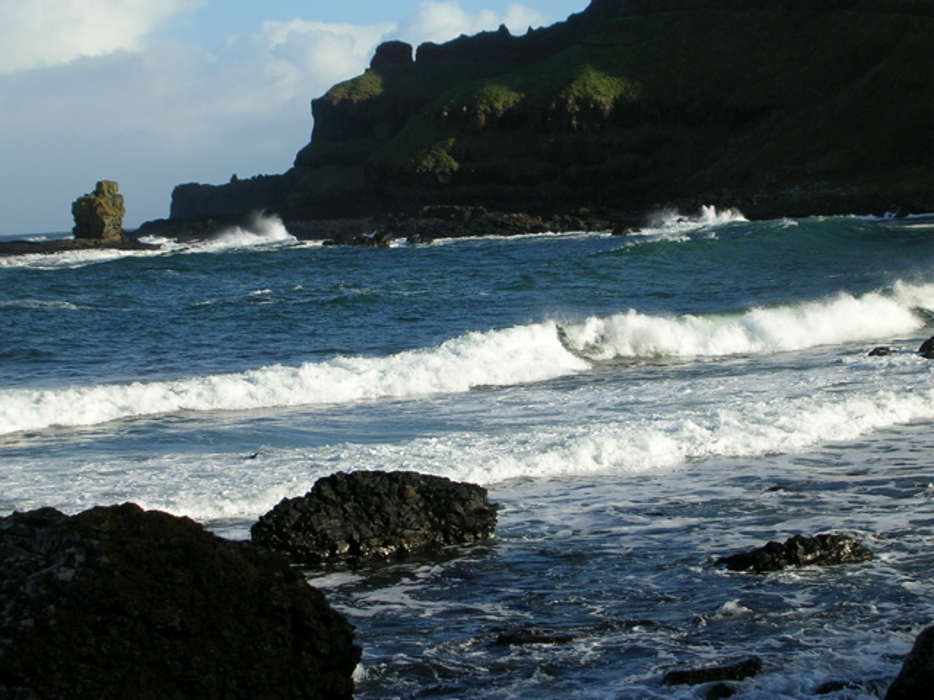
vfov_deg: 14.8
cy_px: 350
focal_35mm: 100
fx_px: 2698
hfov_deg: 19.6
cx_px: 467
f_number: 4.5
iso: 50
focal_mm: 15.2
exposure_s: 1/484
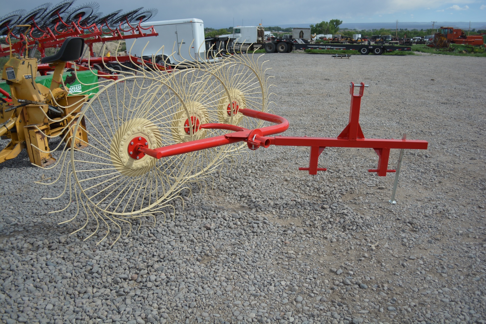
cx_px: 243
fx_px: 445
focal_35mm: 33
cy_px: 162
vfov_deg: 40.0
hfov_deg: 57.2
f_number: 3.8
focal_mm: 22
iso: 100
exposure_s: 1/1000
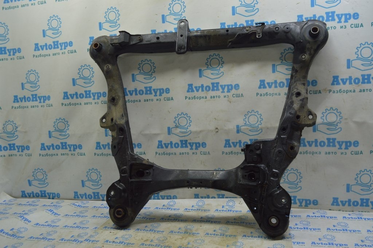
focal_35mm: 33
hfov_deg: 57.3
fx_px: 342
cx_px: 186
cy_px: 124
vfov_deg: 39.9
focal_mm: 22
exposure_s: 1/40
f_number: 5.6
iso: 400
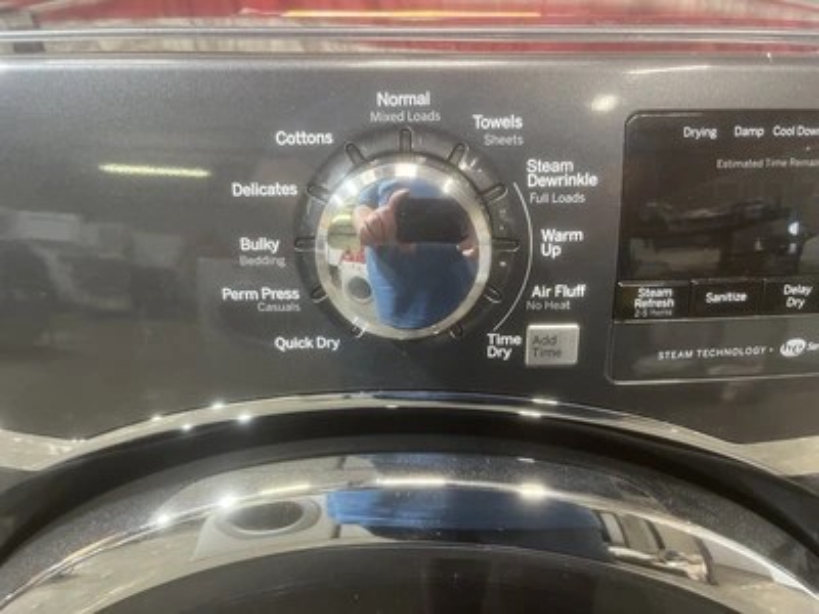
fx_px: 615
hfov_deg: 67.3
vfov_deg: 53.1
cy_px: 307
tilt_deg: -28.6
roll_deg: +1.8
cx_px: 410
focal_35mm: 26
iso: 320
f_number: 1.6
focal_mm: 5.1
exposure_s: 1/60
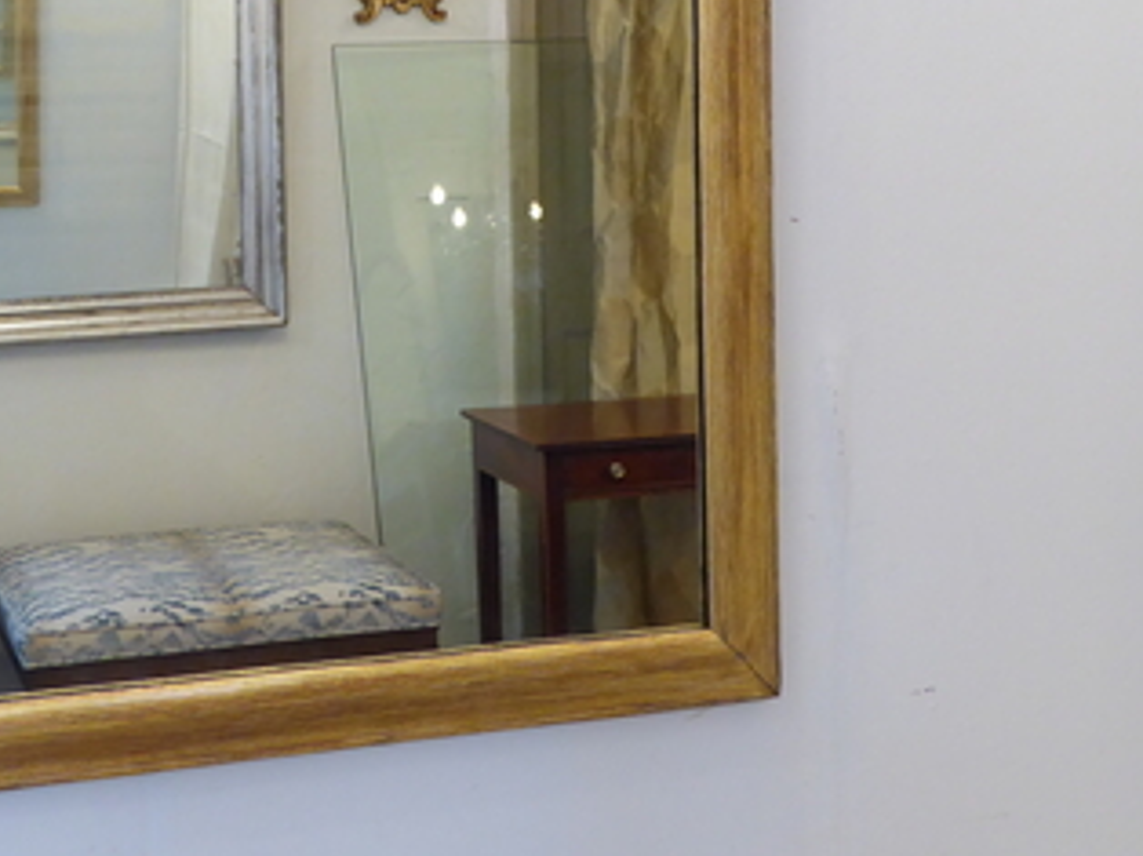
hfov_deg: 29.6
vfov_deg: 22.3
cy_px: 193
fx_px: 2145
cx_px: 379
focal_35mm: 65
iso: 400
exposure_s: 1/15
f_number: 3.6
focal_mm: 5.8
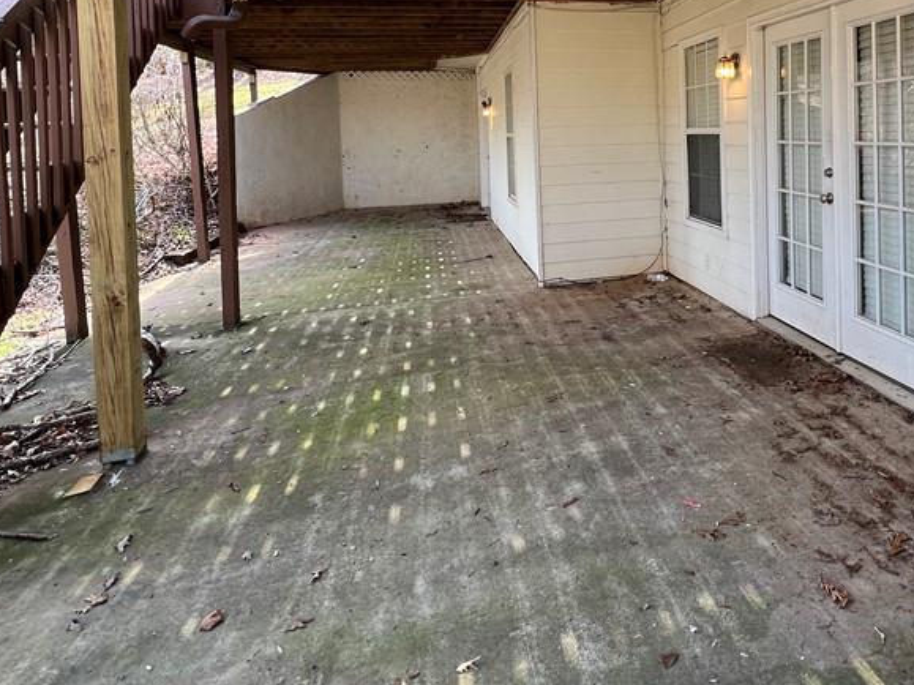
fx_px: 607
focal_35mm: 23
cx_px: 620
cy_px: 155
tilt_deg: -0.4
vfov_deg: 55.4
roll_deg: +1.6
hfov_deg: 71.4
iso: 50
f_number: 1.8
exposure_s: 1/99
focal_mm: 1.57
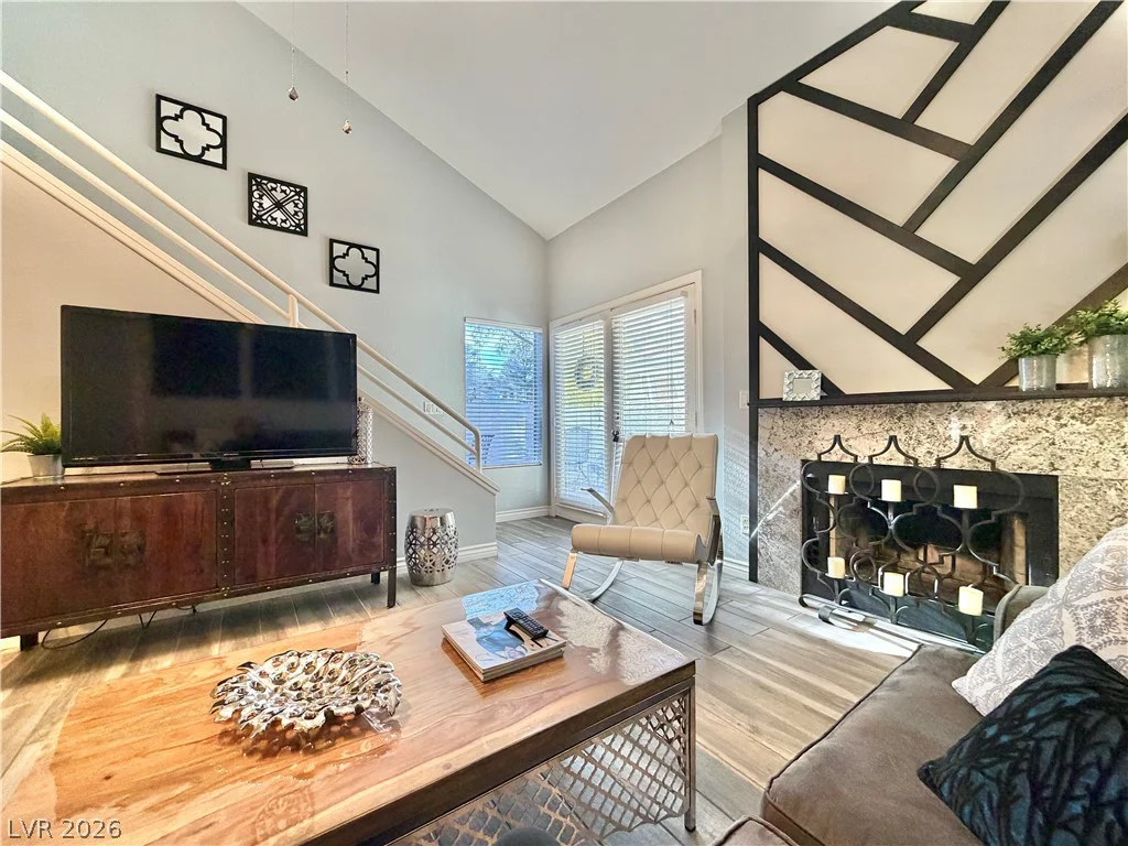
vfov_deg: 85.7
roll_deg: +0.2
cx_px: 564
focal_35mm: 14
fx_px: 456
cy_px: 423
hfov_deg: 102.1
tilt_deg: +0.9
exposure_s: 1/60
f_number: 2.2
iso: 250
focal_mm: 2.22
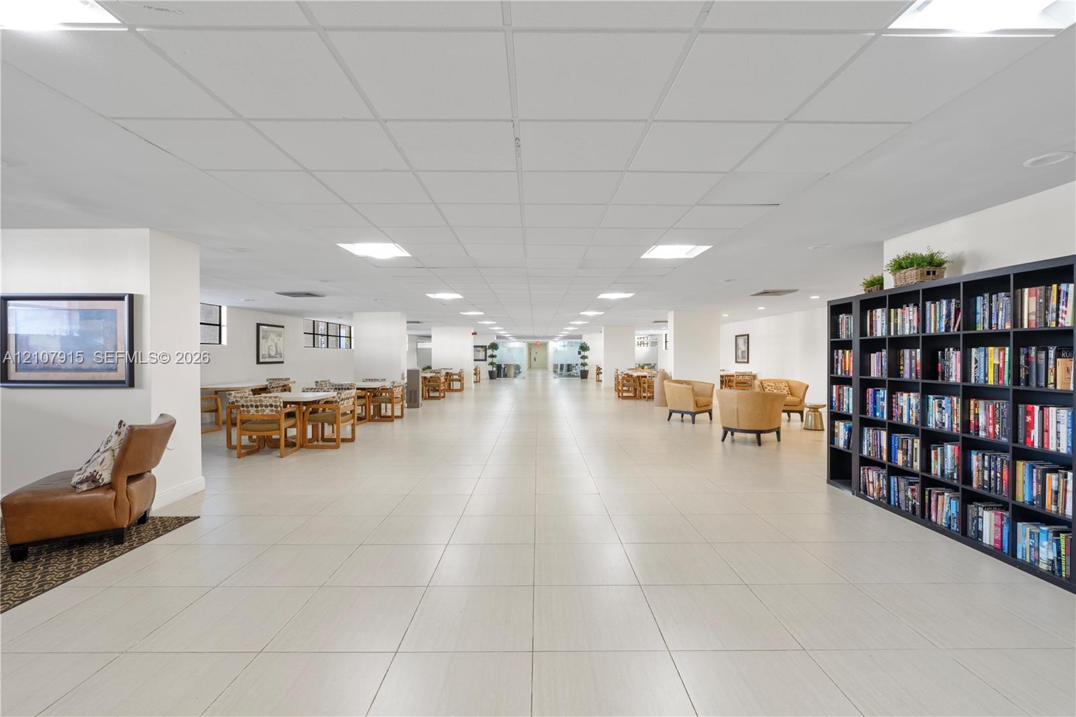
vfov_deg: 73.7
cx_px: 538
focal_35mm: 16
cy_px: 358
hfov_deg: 96.7
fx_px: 478
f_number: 8
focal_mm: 16
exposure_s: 1/2.5
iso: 200
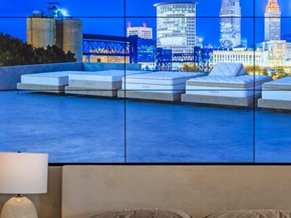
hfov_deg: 24.6
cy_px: 158
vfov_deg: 18.6
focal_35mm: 79
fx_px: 664
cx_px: 189
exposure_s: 1/8
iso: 200
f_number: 8
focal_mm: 41.1
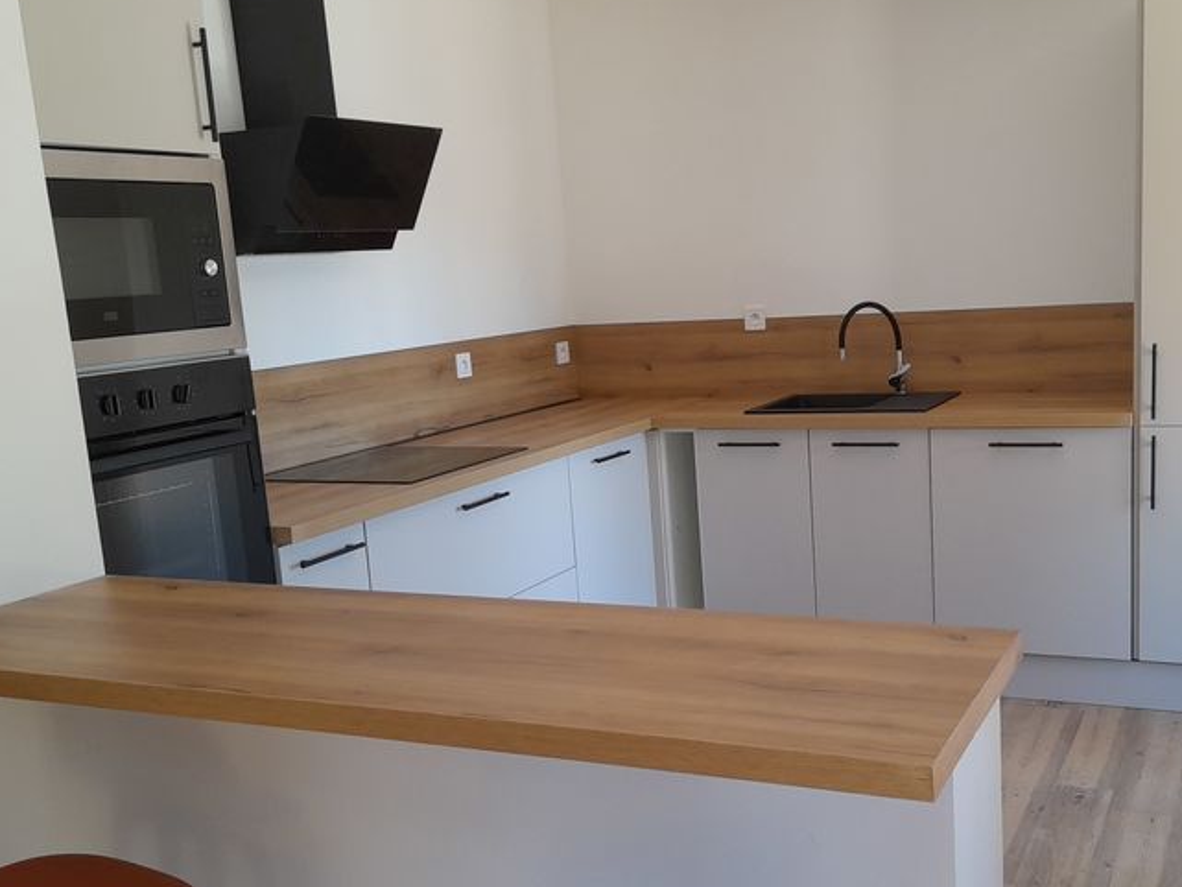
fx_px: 1332
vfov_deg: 36.7
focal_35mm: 39
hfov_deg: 47.6
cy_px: 516
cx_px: 701
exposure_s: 1/60
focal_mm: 4.6
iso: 160
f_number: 2
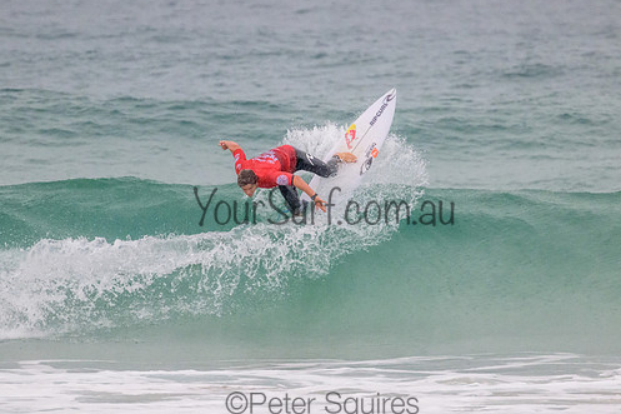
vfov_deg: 1.5
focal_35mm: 934
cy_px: 196
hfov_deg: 2.2
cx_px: 322
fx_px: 16105
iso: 9000
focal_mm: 800
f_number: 11
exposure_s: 1/2000
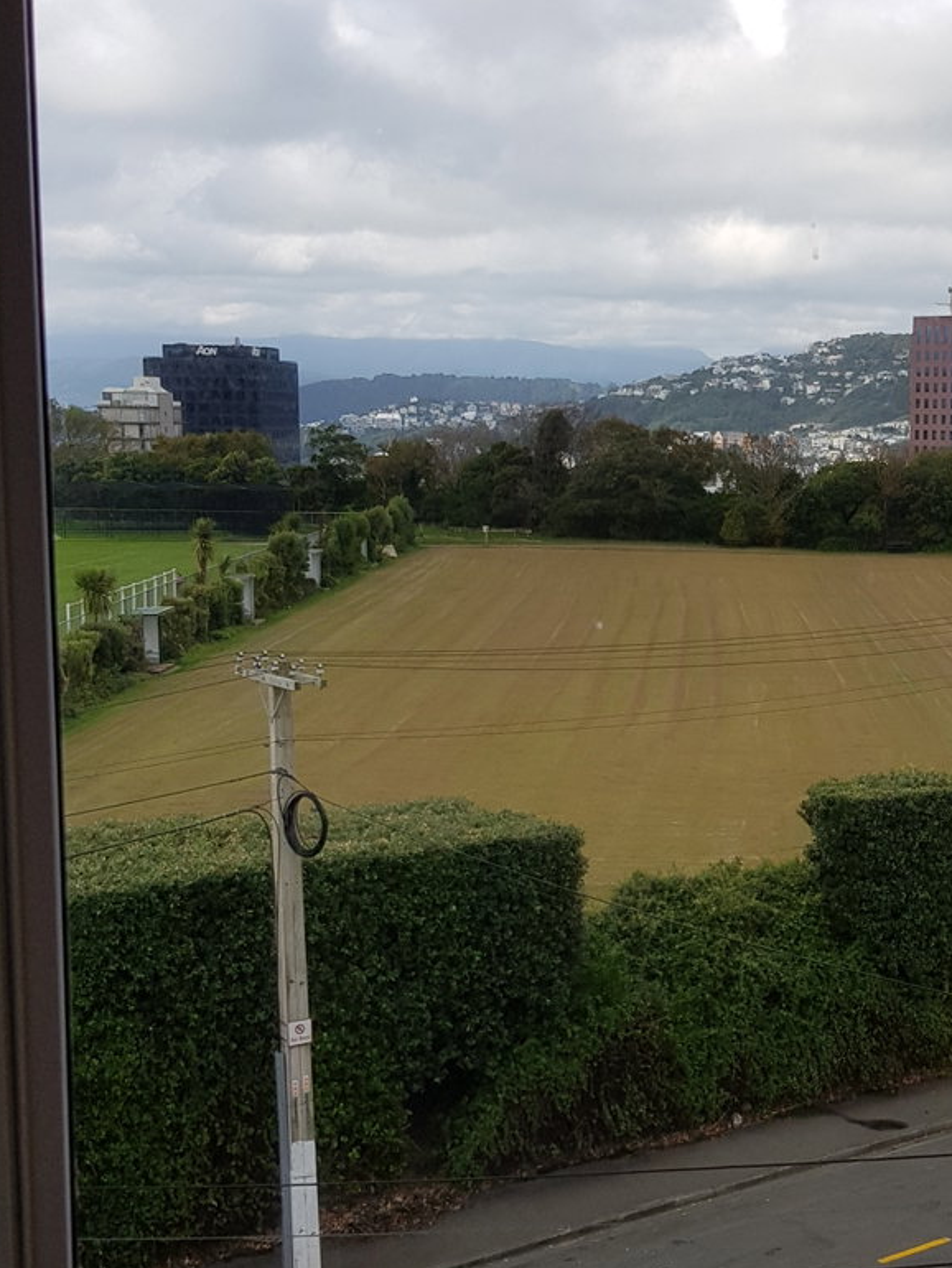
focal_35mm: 54
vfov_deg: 35.5
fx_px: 1979
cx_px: 743
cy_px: 721
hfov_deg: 26.6
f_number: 1.7
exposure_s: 1/1556
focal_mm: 4.2
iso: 40
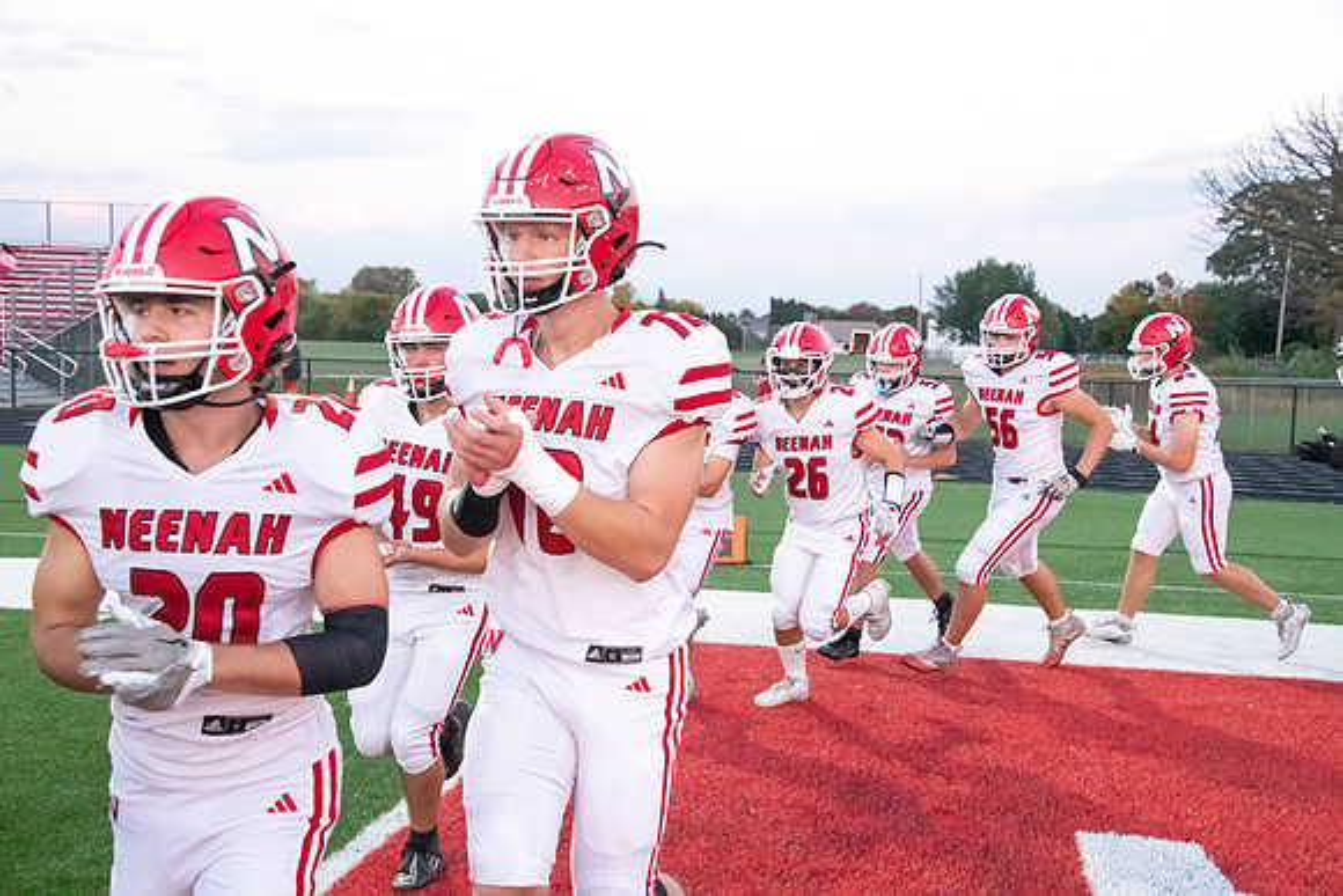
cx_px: 672
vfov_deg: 30.5
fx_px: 1642
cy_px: 448
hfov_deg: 44.5
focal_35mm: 44
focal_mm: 44
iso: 10000
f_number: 7.1
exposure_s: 1/800
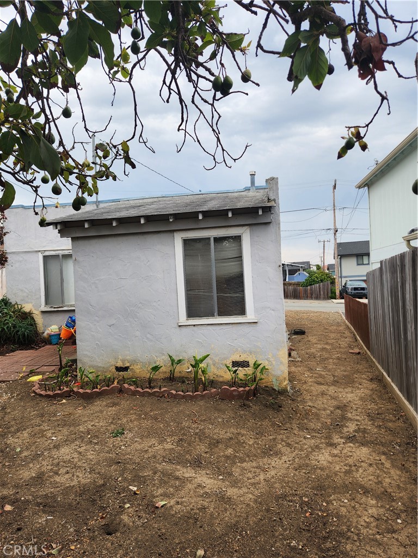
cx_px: 209
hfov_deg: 58.9
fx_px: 370
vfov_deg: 73.9
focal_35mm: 23
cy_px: 279
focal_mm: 5.4
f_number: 1.8
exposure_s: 1/629
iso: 20
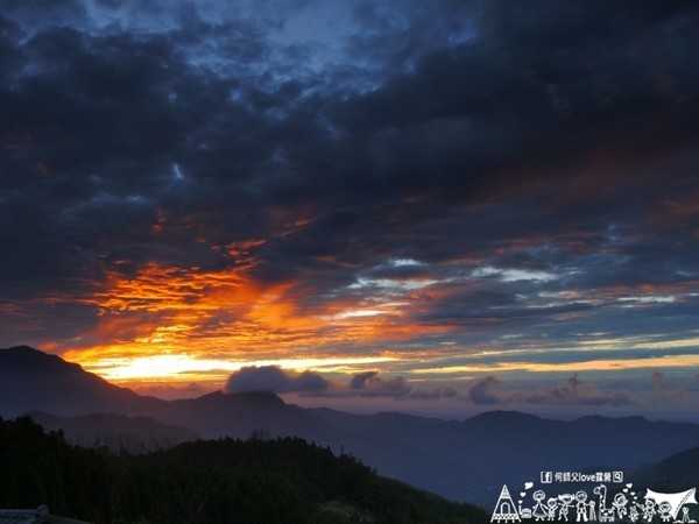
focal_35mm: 36
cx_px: 350
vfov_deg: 39.7
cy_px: 262
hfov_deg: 51.4
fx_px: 727
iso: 100
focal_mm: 18
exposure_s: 4
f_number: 14
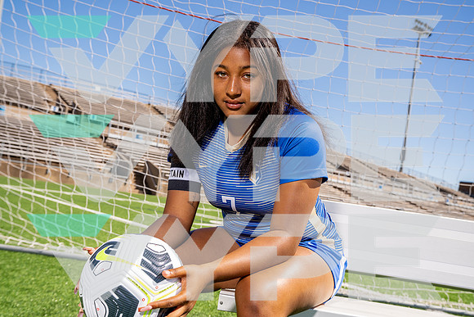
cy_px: 158
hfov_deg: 51.9
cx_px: 237
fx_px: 487
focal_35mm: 37
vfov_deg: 36.0
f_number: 7.1
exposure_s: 1/250
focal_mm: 37
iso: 100
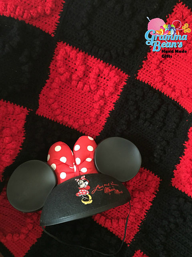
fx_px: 214
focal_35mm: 29
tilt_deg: -46.3
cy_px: 128
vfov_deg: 61.7
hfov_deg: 48.2
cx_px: 96
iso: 500
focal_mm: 4.15
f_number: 2.2
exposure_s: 1/15
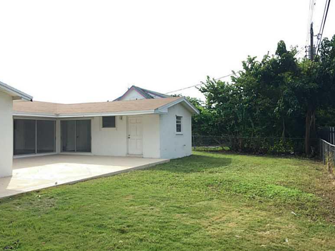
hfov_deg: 59.9
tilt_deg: +1.0
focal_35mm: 30
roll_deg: -0.4
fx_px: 290
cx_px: 163
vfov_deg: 46.8
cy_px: 129
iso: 32
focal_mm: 4.15
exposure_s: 1/732
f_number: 2.2
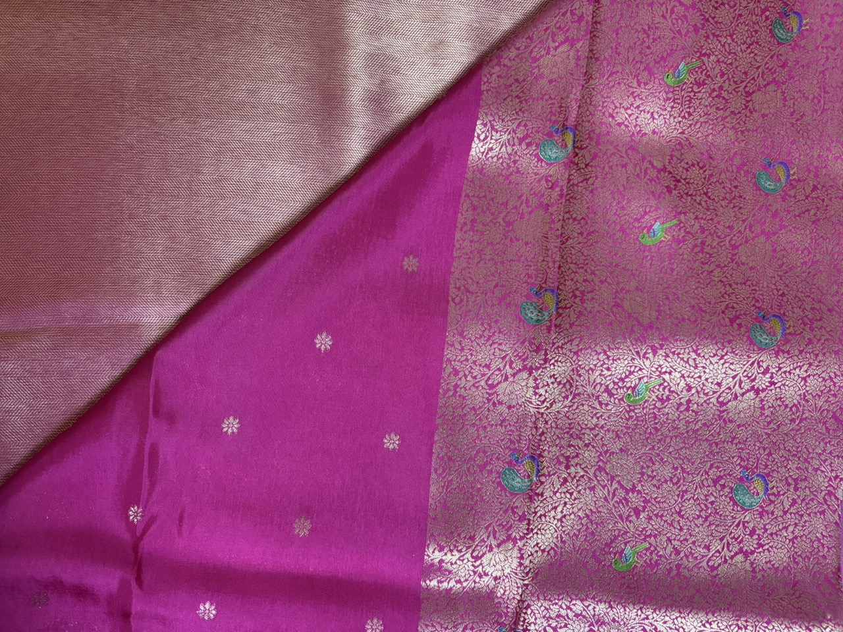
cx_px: 422
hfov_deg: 67.3
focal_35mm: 26
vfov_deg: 53.1
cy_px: 316
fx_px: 633
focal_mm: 5.96
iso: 400
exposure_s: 1/50
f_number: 1.6
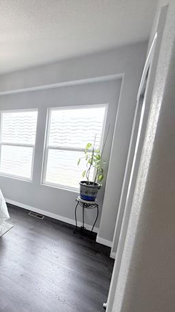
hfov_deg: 39.9
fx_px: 173
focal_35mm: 21
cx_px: -30
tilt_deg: -9.9
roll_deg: -1.2
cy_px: 159
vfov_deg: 83.8
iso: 80
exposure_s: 1/99
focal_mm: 2.22
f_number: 2.2
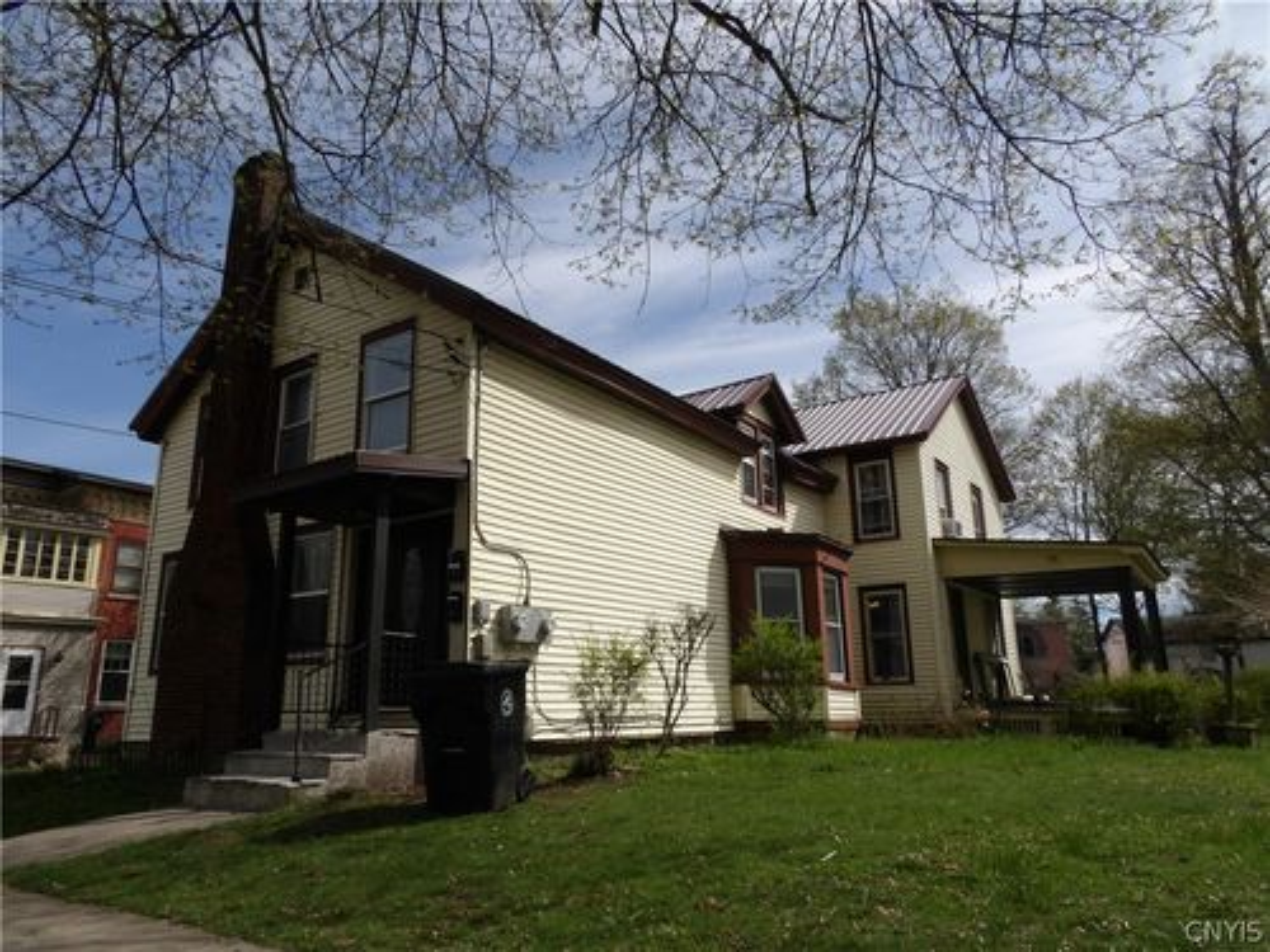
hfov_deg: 71.6
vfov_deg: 56.8
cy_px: 476
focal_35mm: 24
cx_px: 635
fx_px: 881
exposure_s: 1/438
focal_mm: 4.3
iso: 100
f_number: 6.2
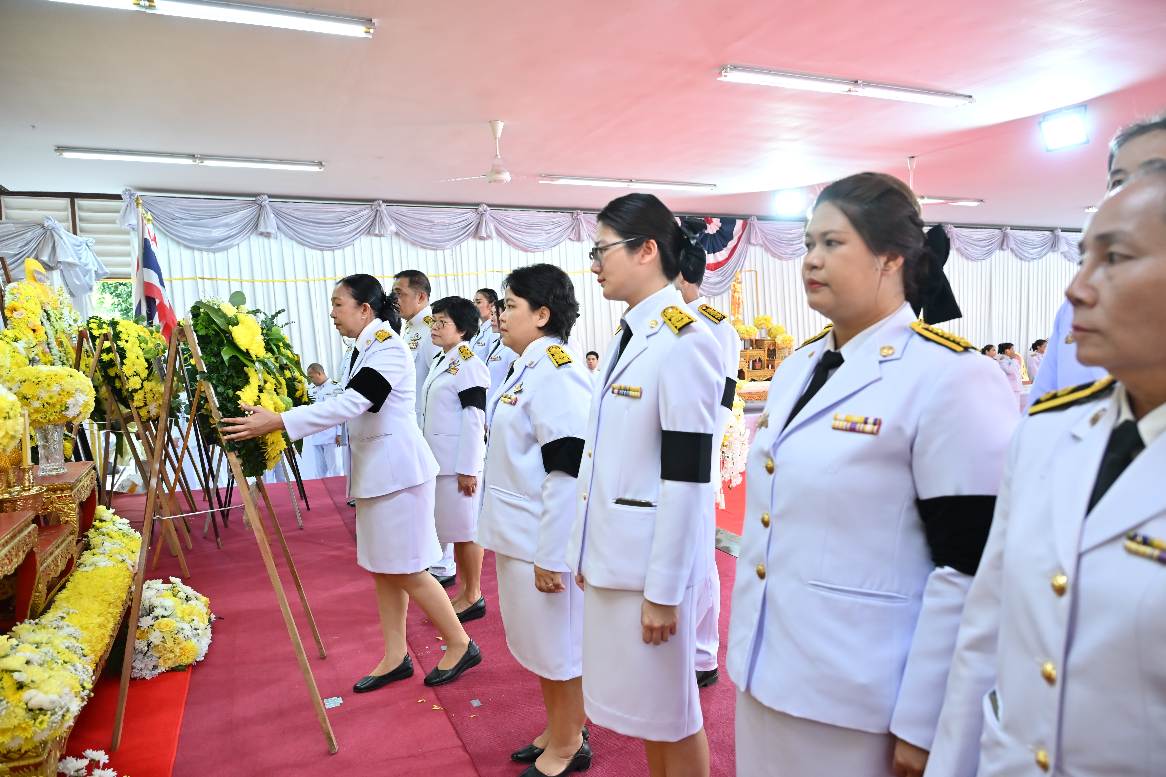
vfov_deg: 53.1
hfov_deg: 73.7
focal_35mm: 24
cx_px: 583
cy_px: 388
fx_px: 777
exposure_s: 1/320
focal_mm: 24
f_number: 4
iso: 2000
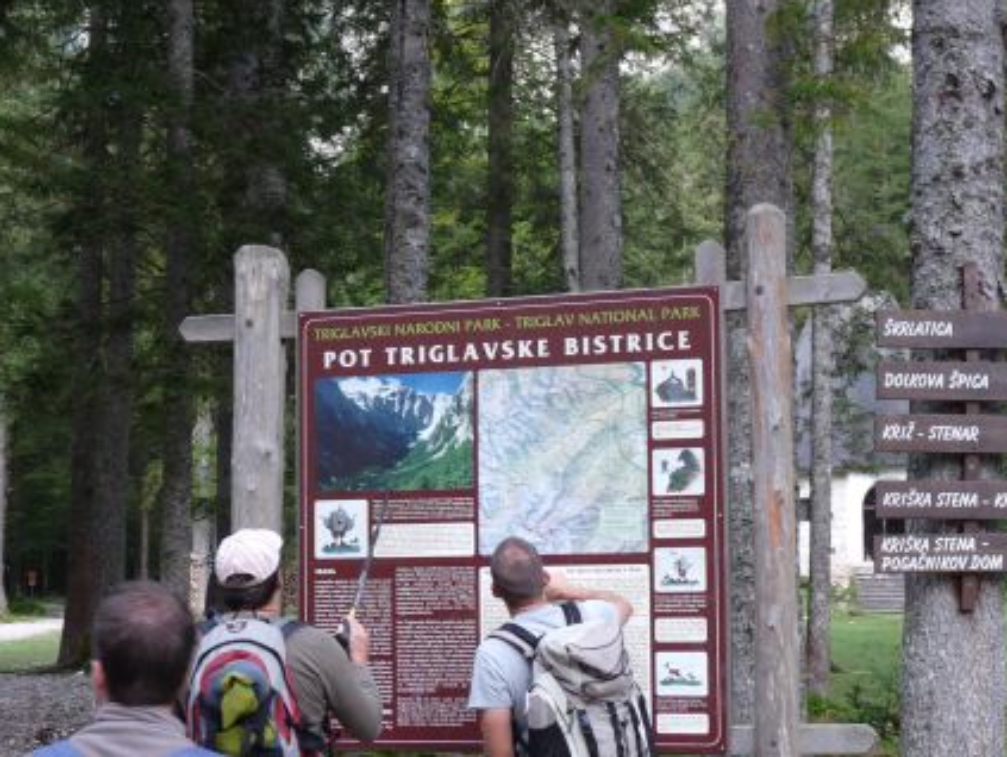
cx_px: 567
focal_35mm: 65
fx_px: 1892
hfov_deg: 29.8
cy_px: 509
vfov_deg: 22.5
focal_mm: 7.6
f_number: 3
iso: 100
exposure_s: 1/50
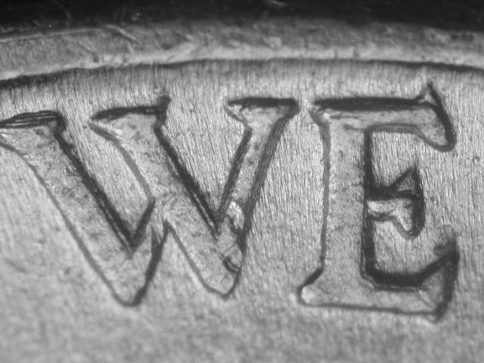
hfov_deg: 14.6
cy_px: 182
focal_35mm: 135
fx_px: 1888
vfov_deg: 11.0
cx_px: 242
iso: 100
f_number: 4.7
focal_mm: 27.9
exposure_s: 1/20
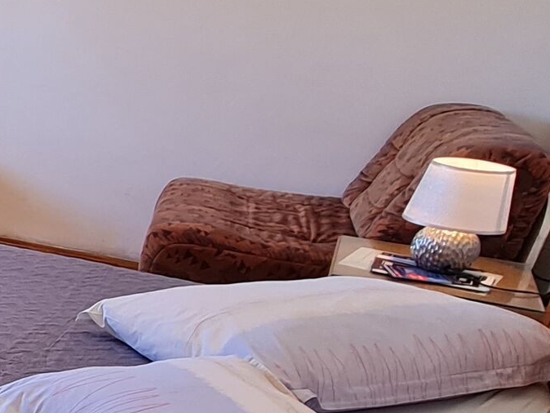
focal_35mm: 54
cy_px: 310
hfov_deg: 25.0
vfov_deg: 26.7
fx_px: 858
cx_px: -316
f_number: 2.2
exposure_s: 1/50
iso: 125
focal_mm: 1.74
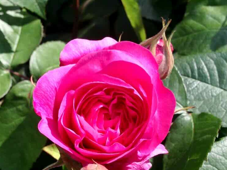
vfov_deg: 31.2
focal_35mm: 46
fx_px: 302
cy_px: 118
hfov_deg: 41.2
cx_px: 103
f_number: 2.4
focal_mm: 4.12
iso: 50
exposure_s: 1/903
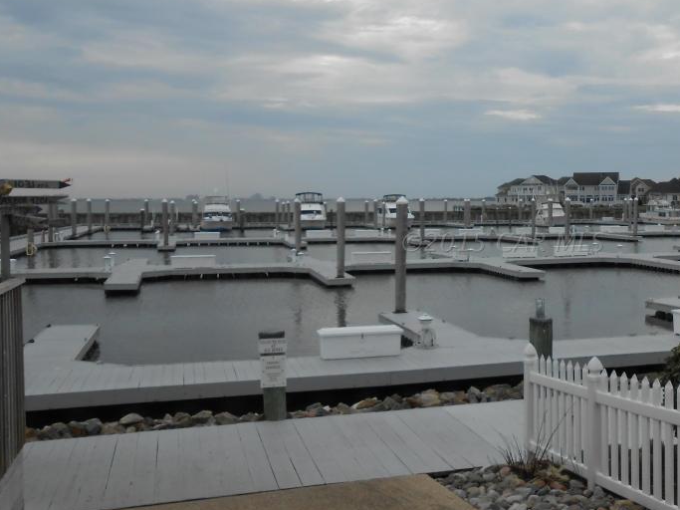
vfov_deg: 32.2
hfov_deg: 41.0
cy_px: 242
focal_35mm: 45
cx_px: 503
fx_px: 884
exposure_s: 1/640
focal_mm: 5.3
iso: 80
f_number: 3.8
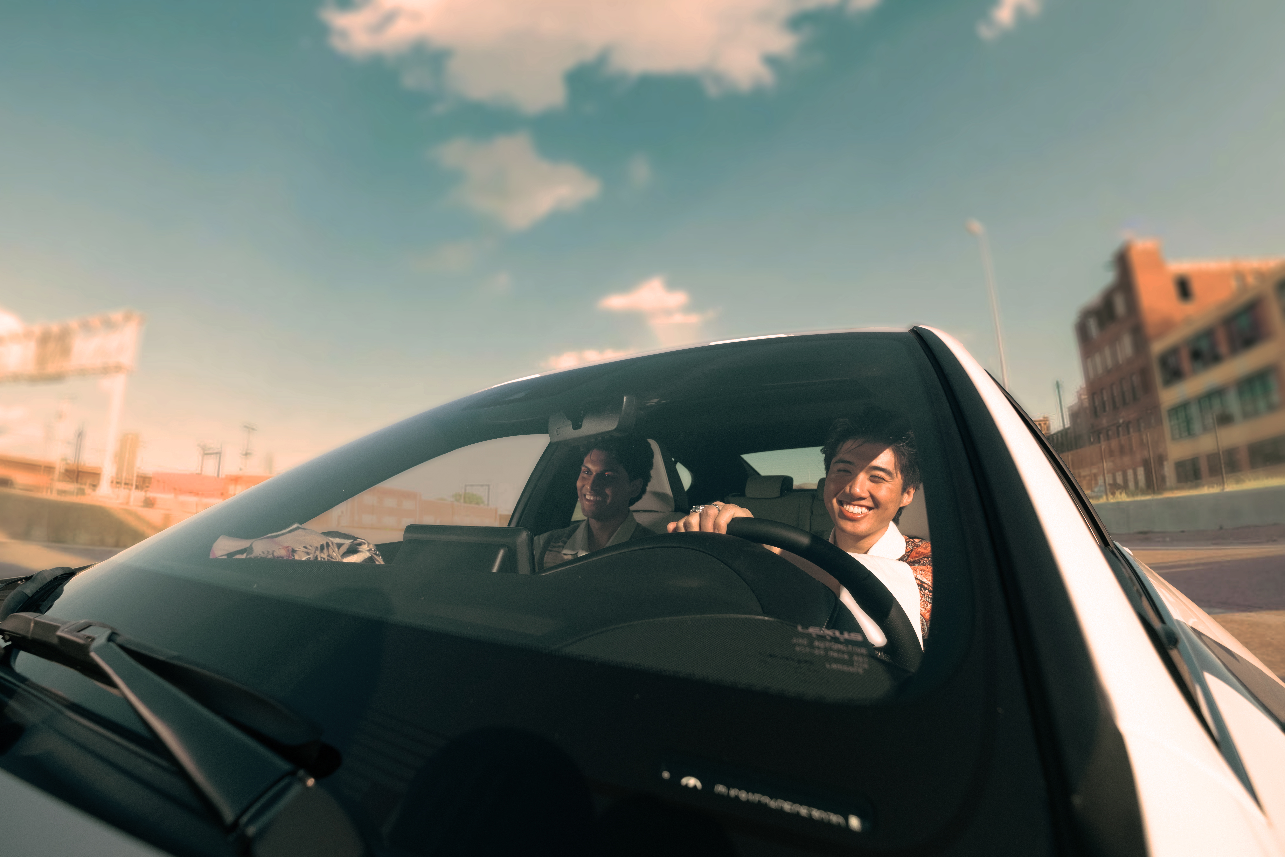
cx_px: 642
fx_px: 535
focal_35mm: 15
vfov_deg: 77.3
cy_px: 428
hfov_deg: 100.4
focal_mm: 10
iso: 800
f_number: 4
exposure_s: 1/500
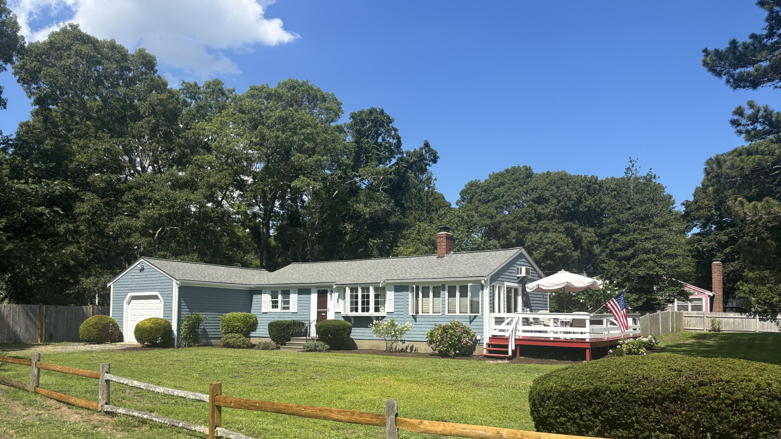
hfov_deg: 66.1
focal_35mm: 29
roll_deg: -0.5
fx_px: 601
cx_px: 389
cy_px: 292
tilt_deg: +2.8
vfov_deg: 39.7
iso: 50
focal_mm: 5.96
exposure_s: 1/2513
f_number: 1.6
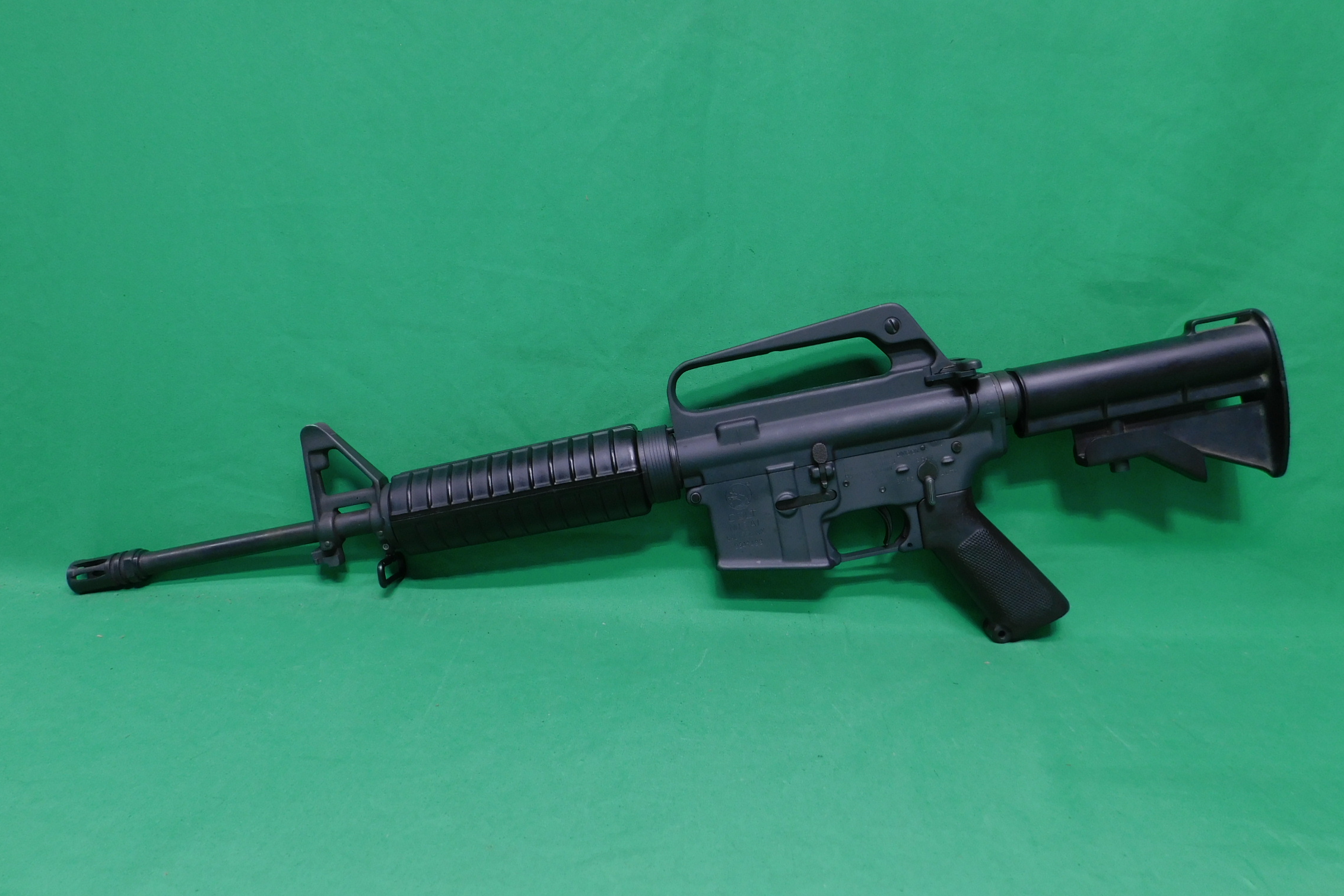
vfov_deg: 53.0
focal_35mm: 24
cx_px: 673
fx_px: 896
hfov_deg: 73.7
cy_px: 395
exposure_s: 1/40
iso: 125
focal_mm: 4
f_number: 3
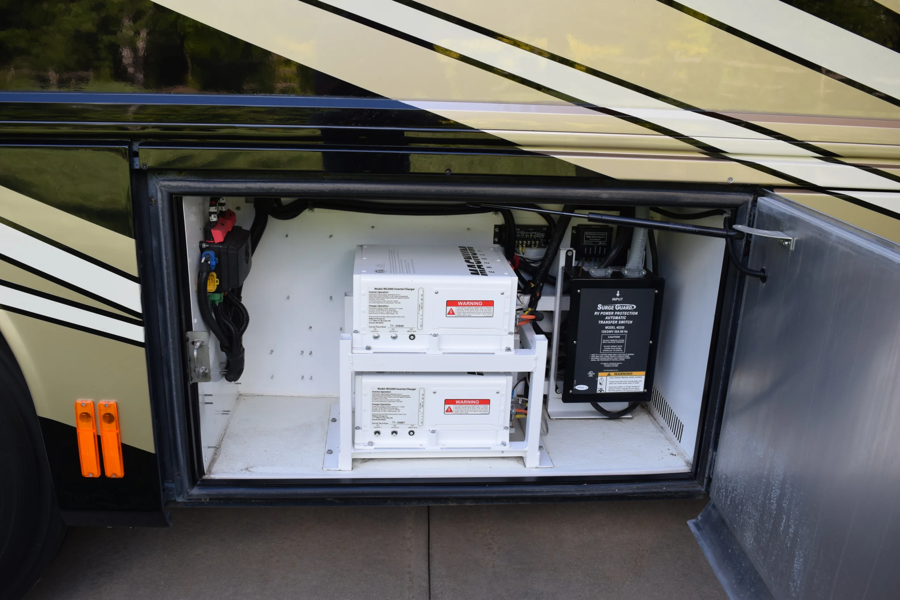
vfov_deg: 43.6
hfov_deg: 61.9
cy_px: 300
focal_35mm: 30
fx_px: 750
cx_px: 450
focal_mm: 20
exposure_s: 1/200
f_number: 7.1
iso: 400
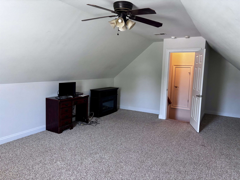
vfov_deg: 53.1
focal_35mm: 26
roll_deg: -1.7
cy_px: 90
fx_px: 180
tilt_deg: -6.3
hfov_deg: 67.3
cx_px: 120
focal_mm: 5.96
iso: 200
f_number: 1.6
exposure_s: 1/60
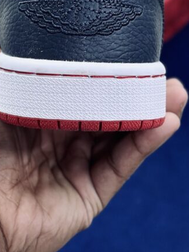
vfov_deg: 18.7
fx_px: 750
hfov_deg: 14.3
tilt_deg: -62.0
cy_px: 21
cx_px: 74
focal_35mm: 103
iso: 125
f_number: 1.78
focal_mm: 6.86
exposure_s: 1/100
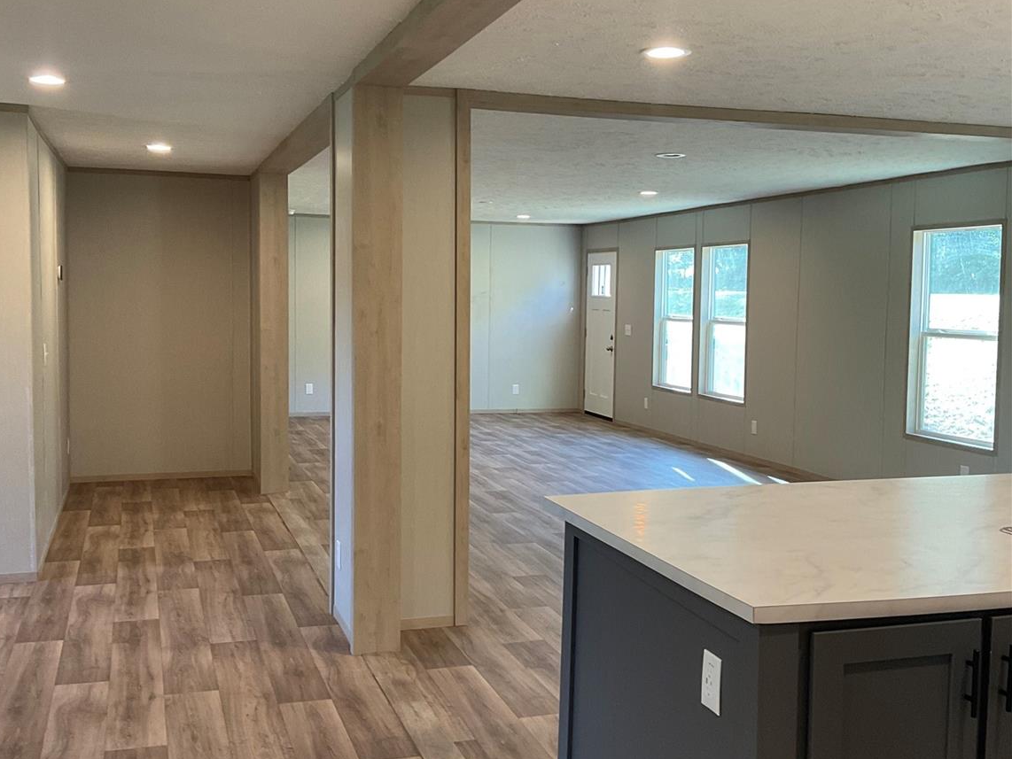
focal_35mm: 39
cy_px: 373
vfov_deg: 36.8
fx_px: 1140
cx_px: 502
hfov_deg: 47.9
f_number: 1.8
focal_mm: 3
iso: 80
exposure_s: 1/60
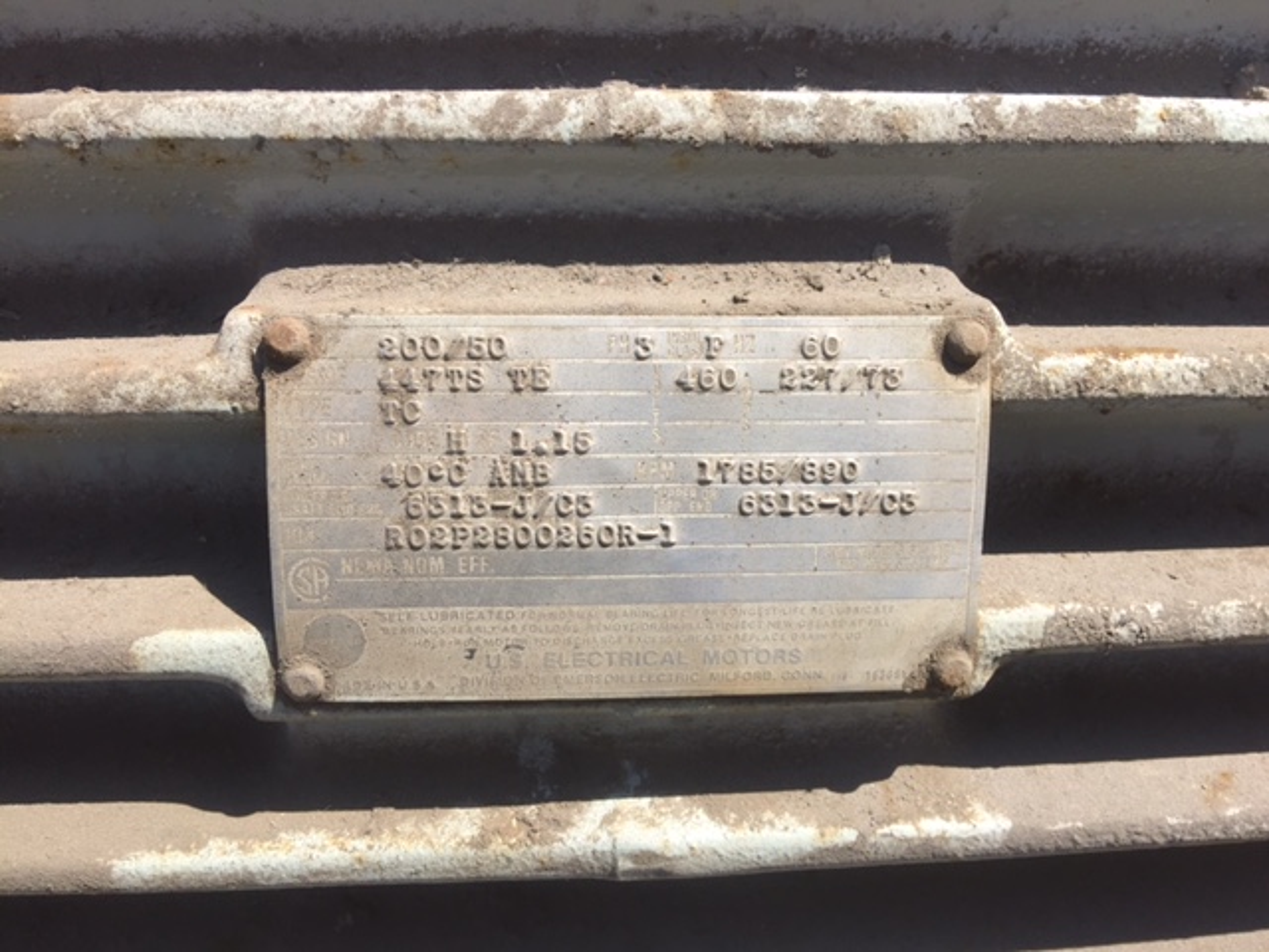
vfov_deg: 48.2
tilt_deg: -55.8
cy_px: 476
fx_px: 1063
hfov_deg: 61.7
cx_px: 634
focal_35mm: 29
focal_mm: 4.15
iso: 32
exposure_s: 1/898
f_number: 2.2
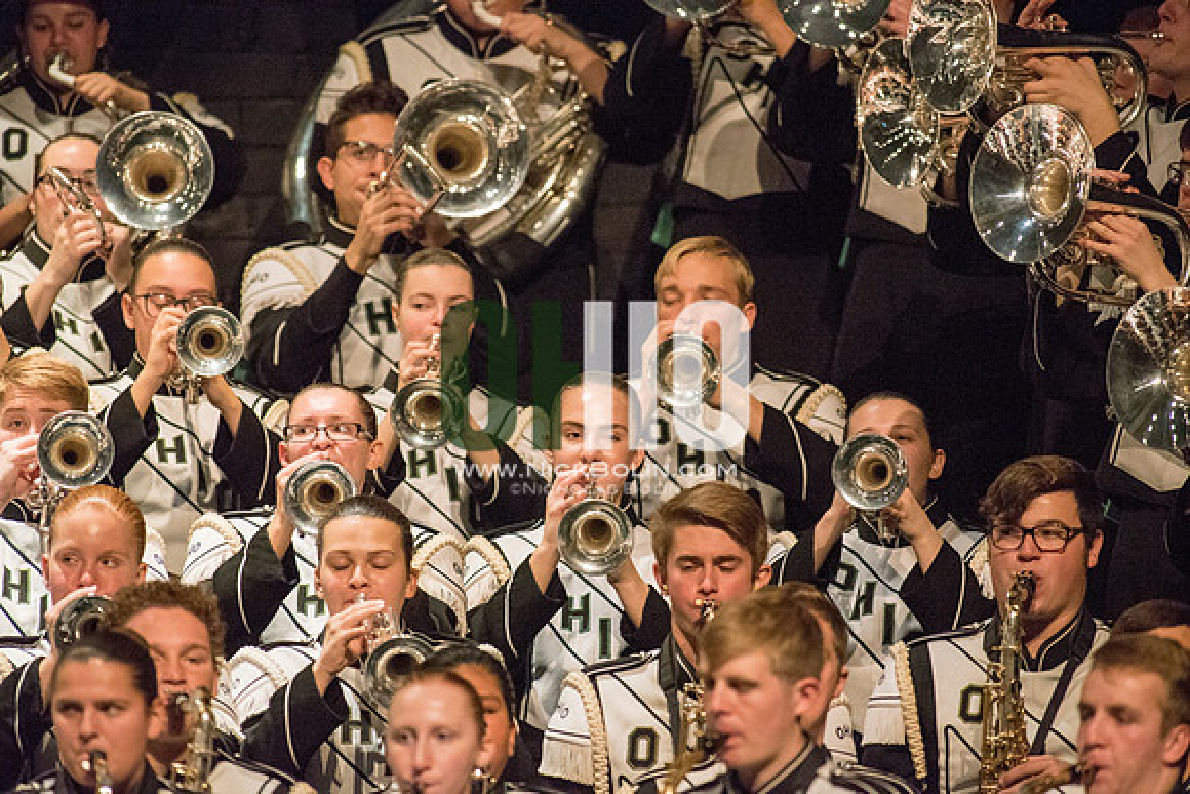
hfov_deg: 3.4
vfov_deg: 2.3
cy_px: 397
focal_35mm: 600
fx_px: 19837
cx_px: 595
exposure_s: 1/320
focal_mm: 600
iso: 4000
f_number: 5.6
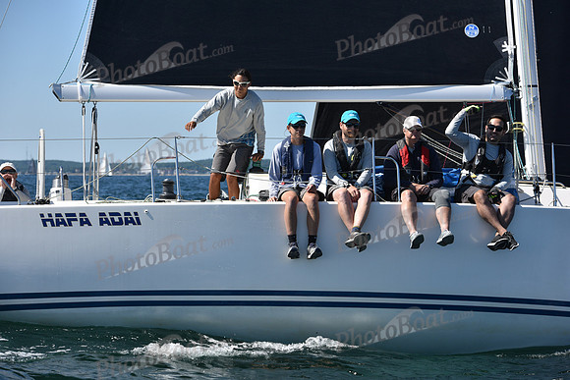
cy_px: 190
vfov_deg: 11.4
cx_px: 285
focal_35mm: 120
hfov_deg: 17.1
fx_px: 1900
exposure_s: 1/1600
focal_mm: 120
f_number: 6.3
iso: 250
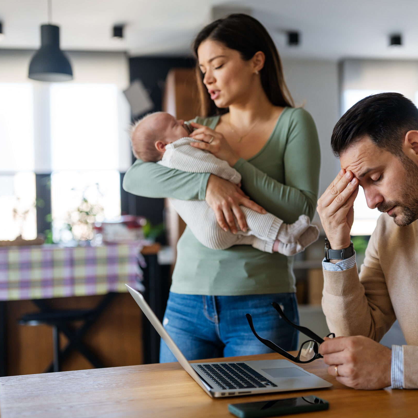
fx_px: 738
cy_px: 215
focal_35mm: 54
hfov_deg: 31.4
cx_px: 280
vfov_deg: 31.6
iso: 320
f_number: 1.6
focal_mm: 40
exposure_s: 1/400
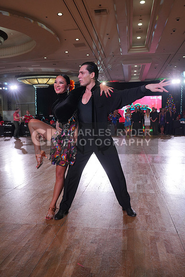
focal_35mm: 30
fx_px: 231
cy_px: 138
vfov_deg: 61.9
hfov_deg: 43.6
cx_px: 92
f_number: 5.6
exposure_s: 1/400
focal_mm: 30
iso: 1600
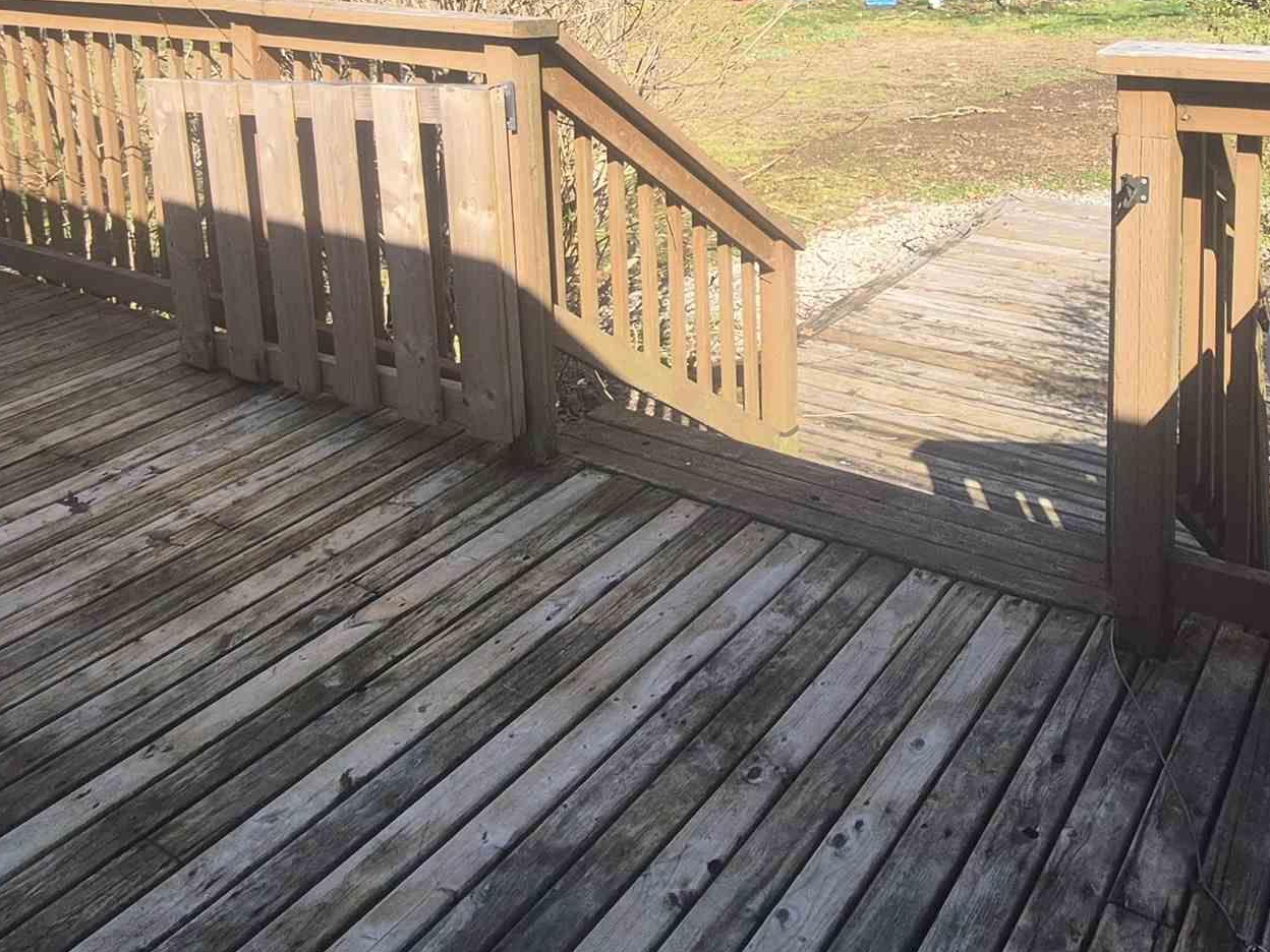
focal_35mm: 32
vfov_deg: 41.2
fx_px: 1174
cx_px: 805
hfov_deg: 56.0
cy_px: 124
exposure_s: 1/622
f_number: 2.2
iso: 50
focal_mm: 1.74
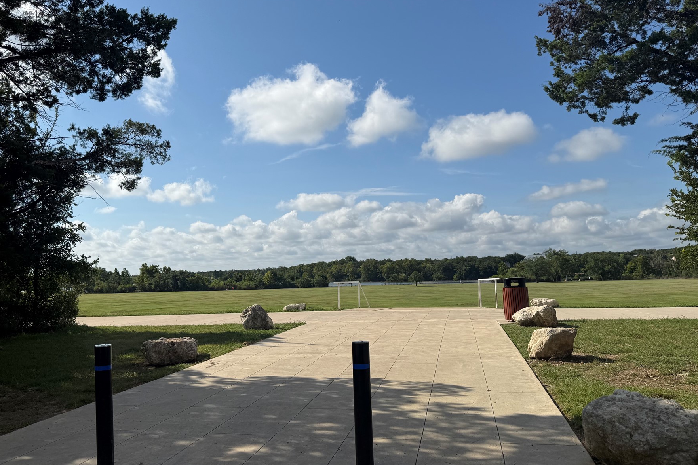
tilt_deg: +6.5
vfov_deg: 44.9
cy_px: 210
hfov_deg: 63.6
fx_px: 562
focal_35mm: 29
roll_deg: +1.5
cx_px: 327
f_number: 1.78
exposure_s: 1/9091
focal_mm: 6.76
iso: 80
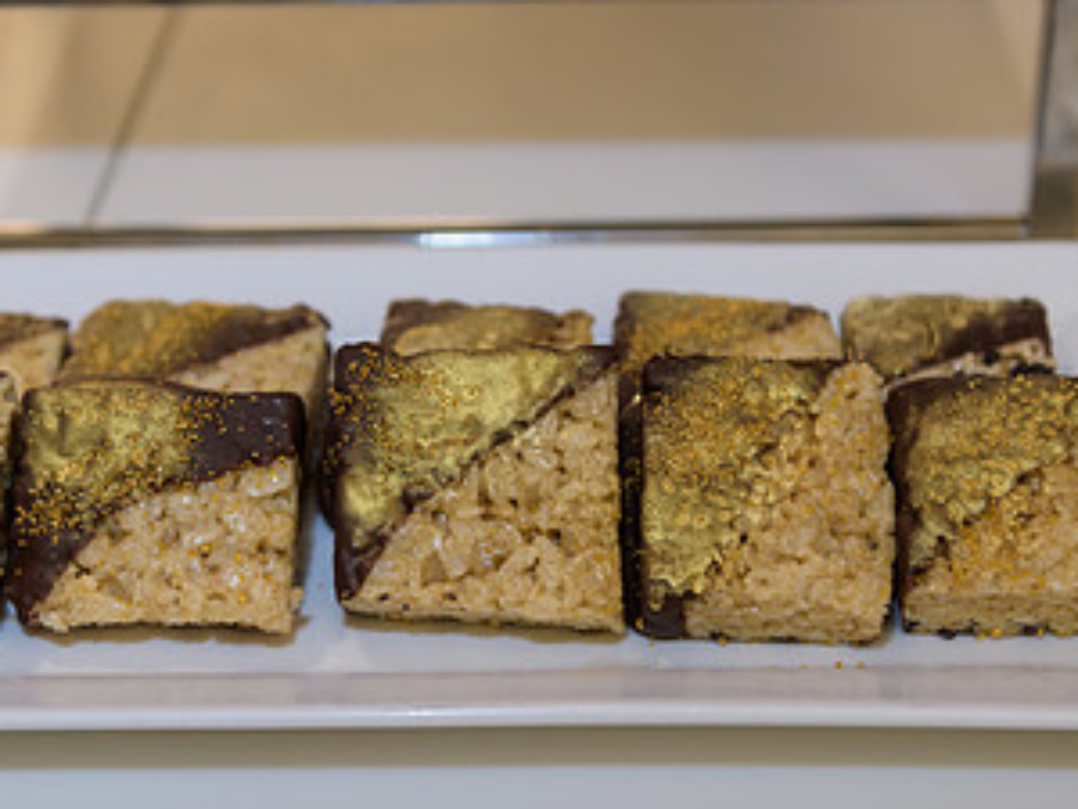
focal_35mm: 78
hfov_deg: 25.0
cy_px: 358
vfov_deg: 18.9
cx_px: 503
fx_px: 2429
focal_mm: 42
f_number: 3.2
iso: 400
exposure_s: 1/125
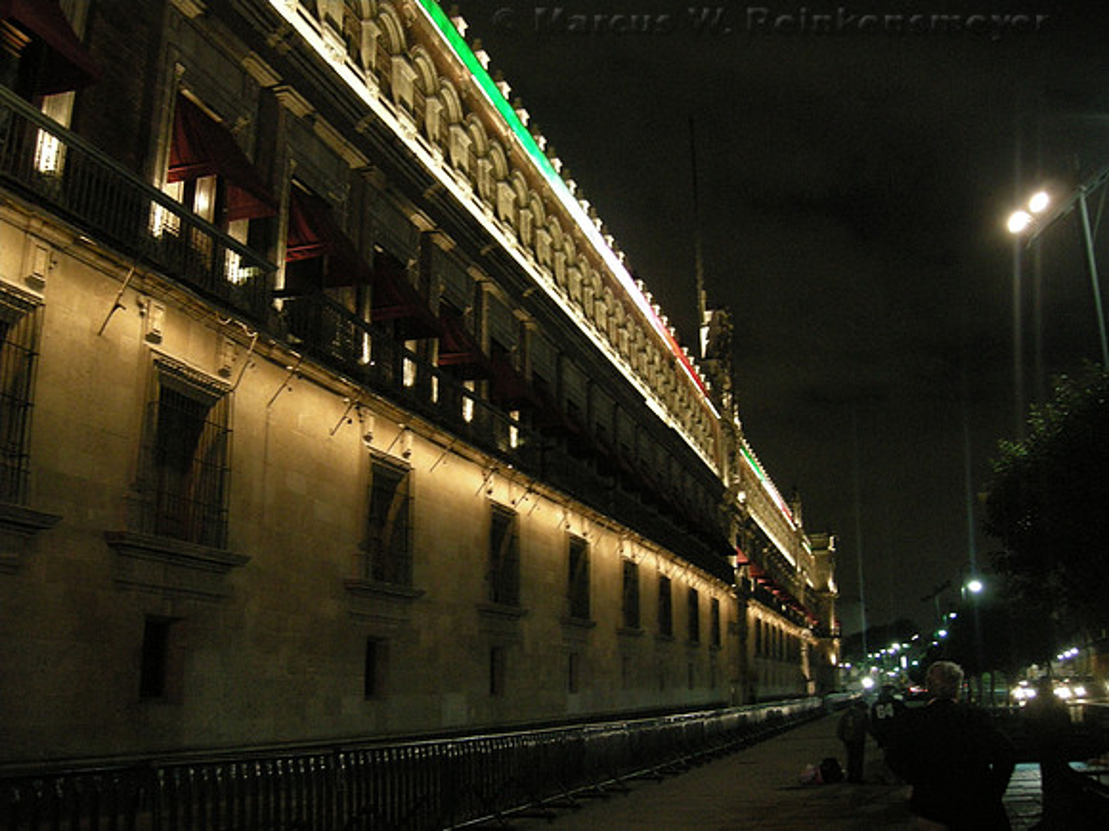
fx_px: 1153
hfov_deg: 51.4
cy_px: 416
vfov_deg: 39.7
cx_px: 554
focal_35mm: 36
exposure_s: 1/4.9
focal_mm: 7.5
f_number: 2.7
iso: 400
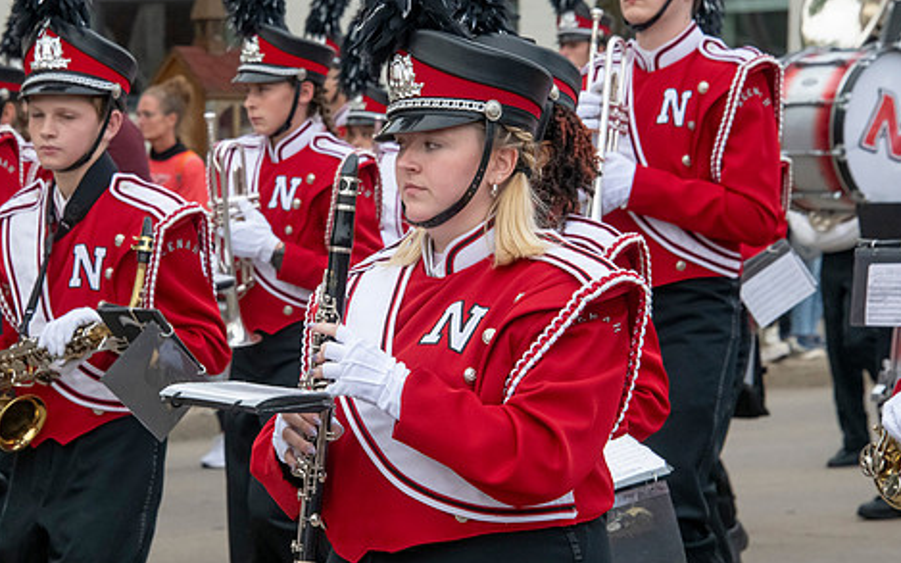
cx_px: 363
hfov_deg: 11.1
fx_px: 4640
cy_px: 295
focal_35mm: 189
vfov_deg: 6.9
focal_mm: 150
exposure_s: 1/400
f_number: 11
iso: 3200
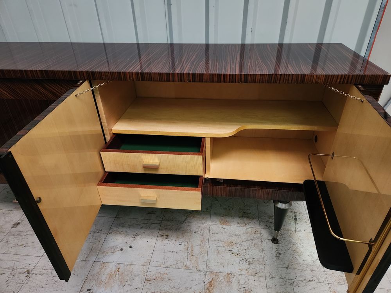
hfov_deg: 73.9
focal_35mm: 23
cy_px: 146
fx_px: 260
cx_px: 196
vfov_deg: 58.9
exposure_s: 1/25
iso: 640
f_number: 1.8
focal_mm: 5.4
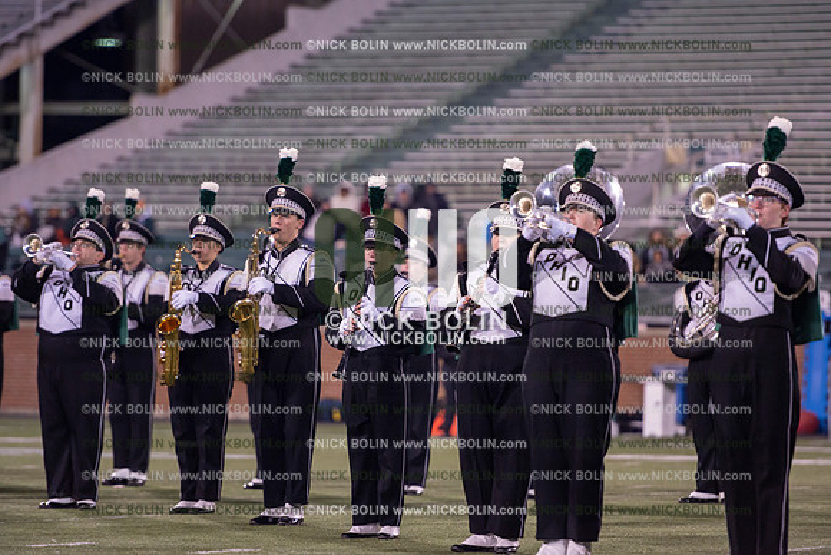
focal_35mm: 195
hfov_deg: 10.5
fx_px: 4502
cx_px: 416
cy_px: 278
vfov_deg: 7.0
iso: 2500
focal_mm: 195
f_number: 2.8
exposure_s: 1/1250
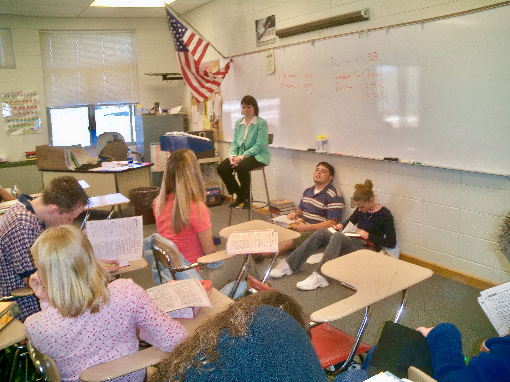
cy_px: 191
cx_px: 255
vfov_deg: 40.7
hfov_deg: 52.6
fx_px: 516
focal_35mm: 35
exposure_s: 1/40
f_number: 4.2
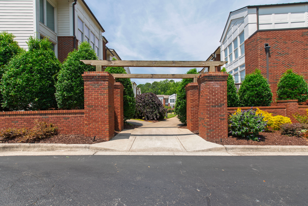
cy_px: 103
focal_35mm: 15
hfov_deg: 100.4
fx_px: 128
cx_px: 154
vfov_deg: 77.3
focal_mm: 10
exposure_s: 1/160
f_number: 8
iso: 100
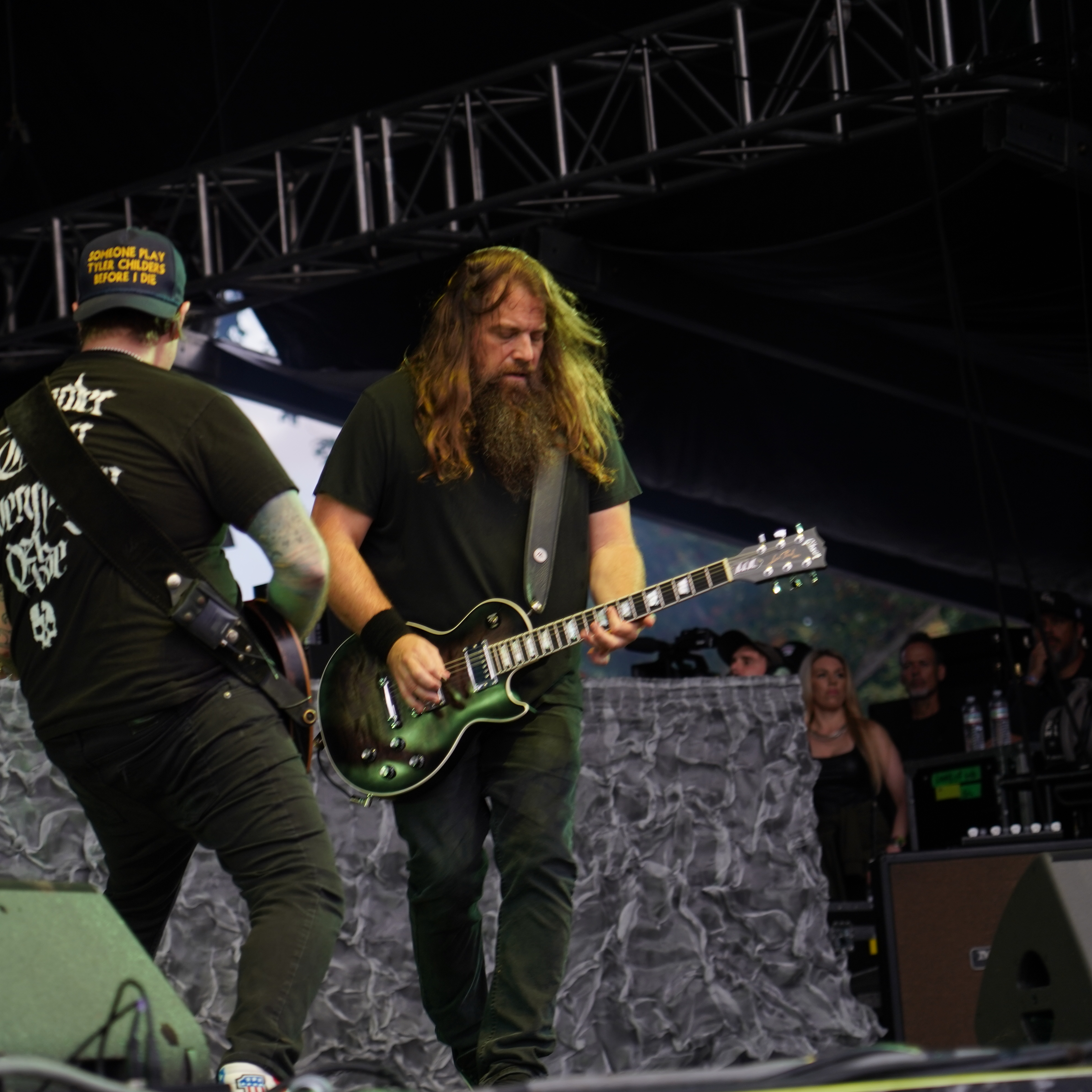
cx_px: 376
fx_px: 4711
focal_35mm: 132
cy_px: 546
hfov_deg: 13.2
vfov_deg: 13.2
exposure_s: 1/125
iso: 320
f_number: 4
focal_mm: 103
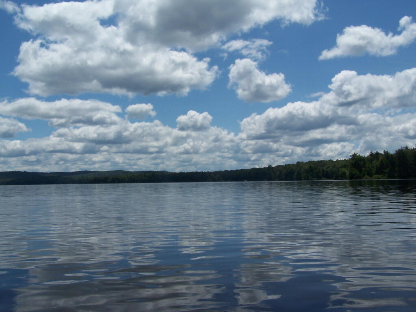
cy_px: 156
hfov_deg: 49.0
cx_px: 208
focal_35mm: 38
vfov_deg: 37.7
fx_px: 457
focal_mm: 6.3
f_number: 5.6
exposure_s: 1/1250
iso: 80
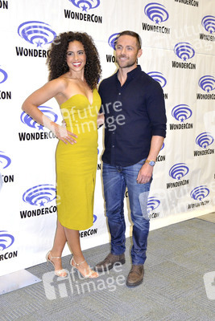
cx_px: 108
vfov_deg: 53.1
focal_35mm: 36
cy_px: 160
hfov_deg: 36.9
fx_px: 322
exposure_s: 1/60
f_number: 4.5
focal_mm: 24
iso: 1000
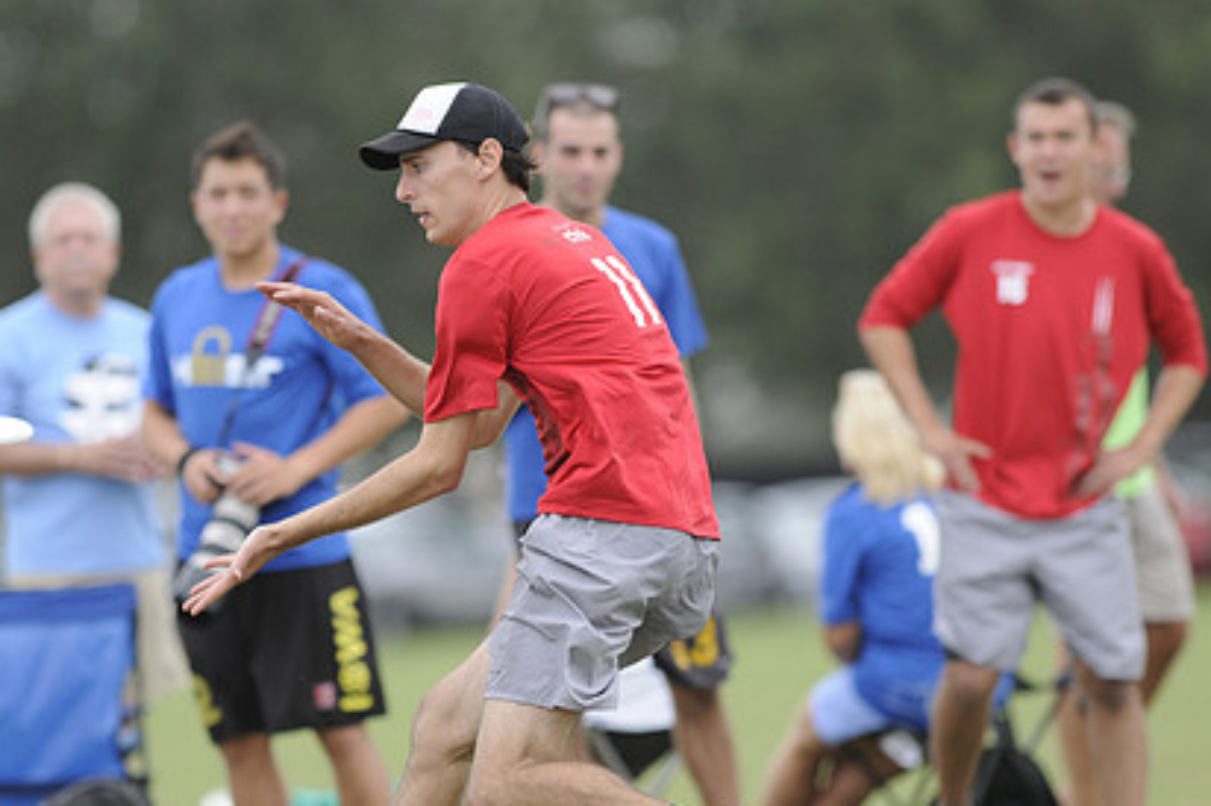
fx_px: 21276
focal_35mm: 633
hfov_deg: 3.3
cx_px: 470
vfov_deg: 2.2
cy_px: 490
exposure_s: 1/1250
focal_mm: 300
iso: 320
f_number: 2.8
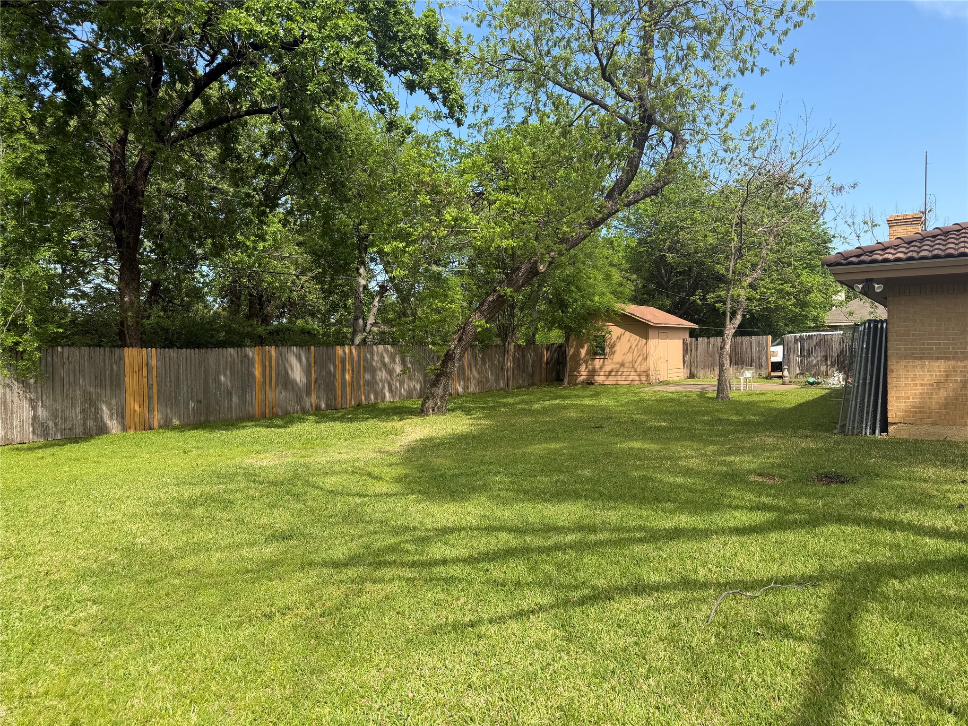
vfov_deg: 56.8
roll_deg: +0.1
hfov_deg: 71.6
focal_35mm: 24
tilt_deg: -1.2
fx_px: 671
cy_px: 363
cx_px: 484
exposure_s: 1/1949
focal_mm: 6.76
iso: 80
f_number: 1.78
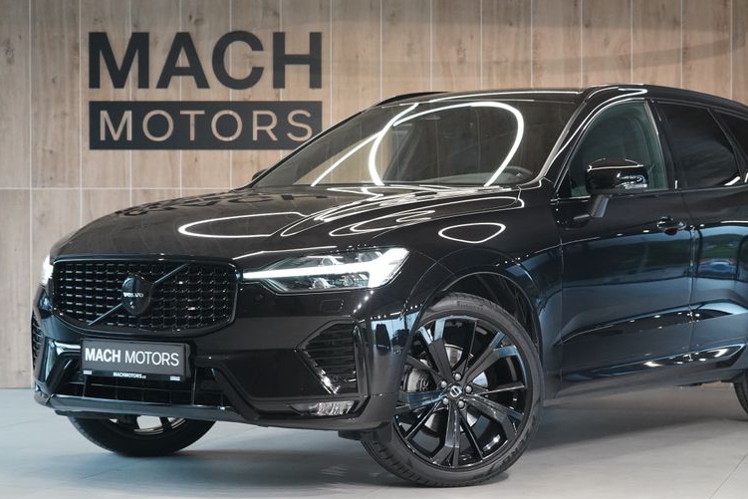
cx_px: 451
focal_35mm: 90
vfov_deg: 15.2
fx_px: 1870
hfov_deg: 22.6
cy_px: 262
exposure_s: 1/80
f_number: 5.6
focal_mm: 66
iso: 6400
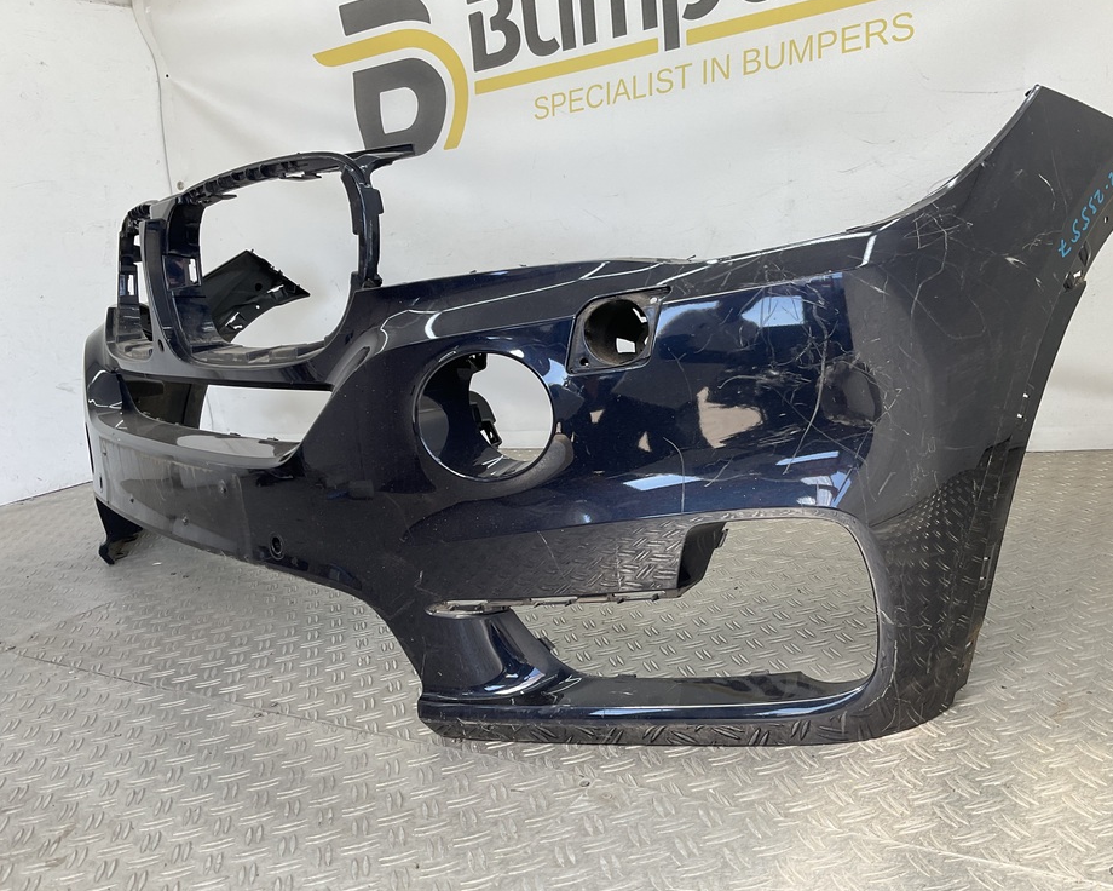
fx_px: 1021
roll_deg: +7.0
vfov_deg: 47.1
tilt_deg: -12.8
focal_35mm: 31
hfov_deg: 57.1
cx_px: 588
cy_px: 443
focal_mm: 3
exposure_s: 1/135
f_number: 1.8
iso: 16
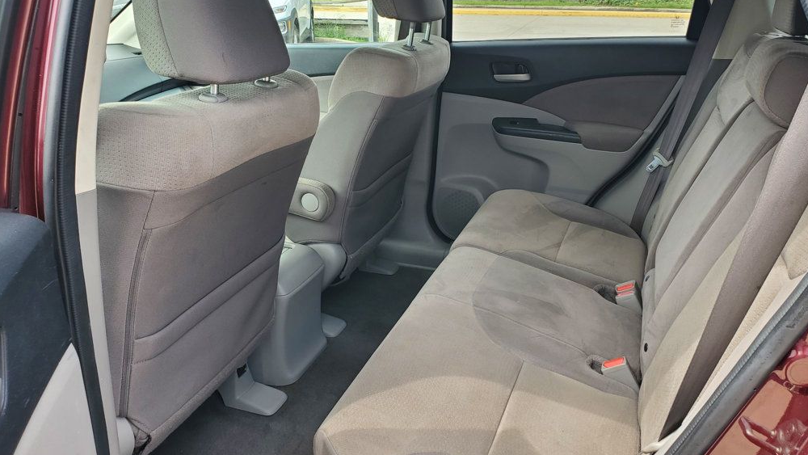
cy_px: 203
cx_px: 410
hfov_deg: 66.1
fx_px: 621
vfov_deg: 40.2
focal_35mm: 29
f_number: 2.4
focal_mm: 4.3
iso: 50
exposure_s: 1/135
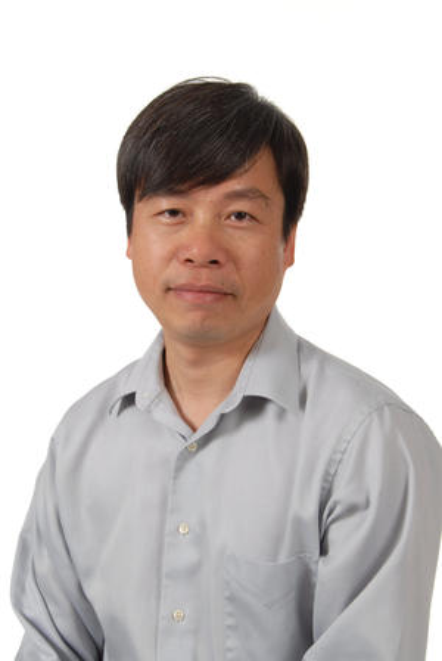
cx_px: 221
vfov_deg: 27.0
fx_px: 1377
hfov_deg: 18.2
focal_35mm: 75
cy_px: 330
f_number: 10
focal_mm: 50
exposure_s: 1/100
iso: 100
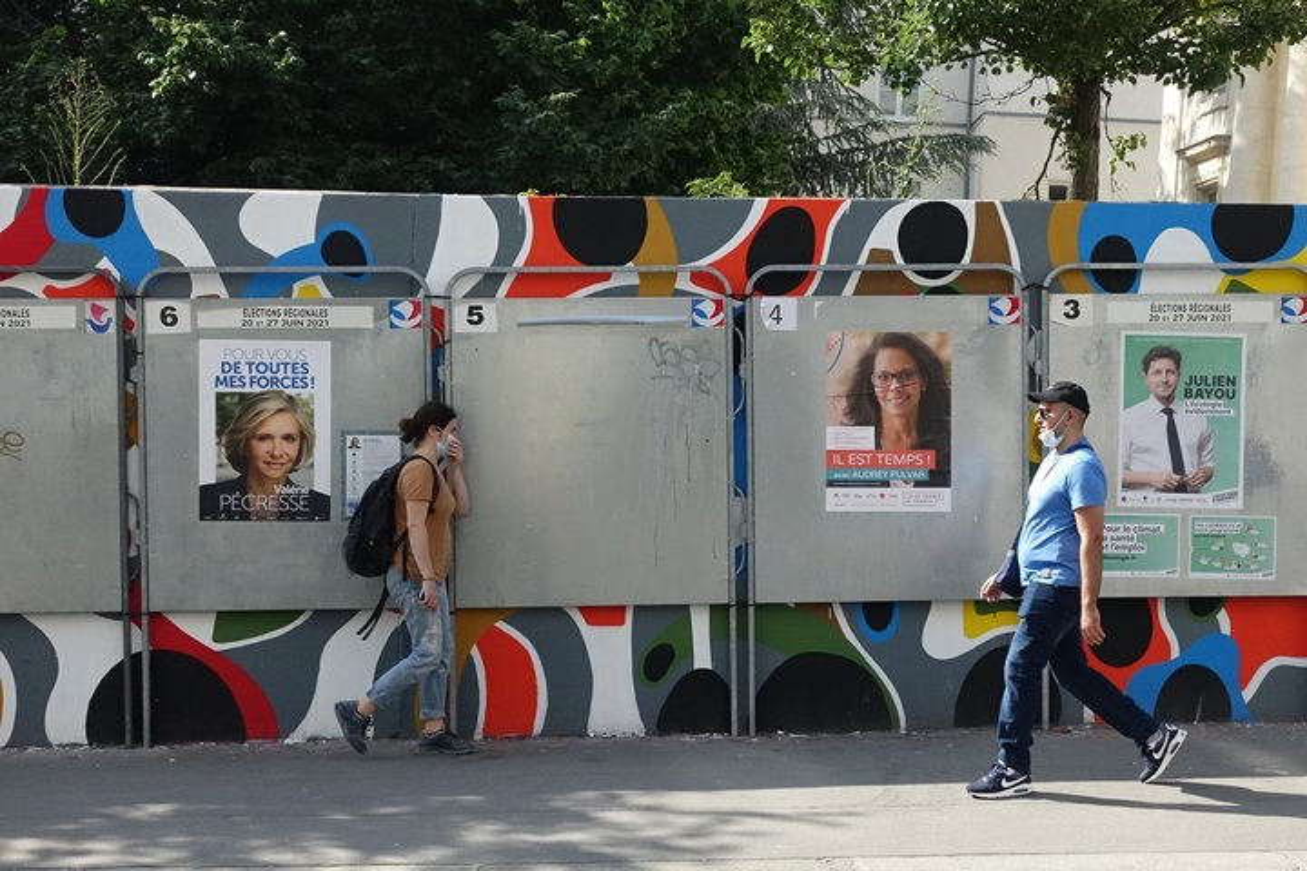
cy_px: 436
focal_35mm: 48
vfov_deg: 28.1
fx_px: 1743
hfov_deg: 41.1
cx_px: 654
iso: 1250
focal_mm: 17.7
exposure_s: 1/800
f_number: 3.2
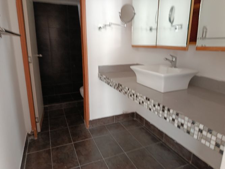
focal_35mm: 24
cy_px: 84
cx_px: 112
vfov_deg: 56.8
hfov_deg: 71.6
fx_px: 156
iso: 1313
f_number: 1.7
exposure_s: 1/24
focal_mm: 5.24
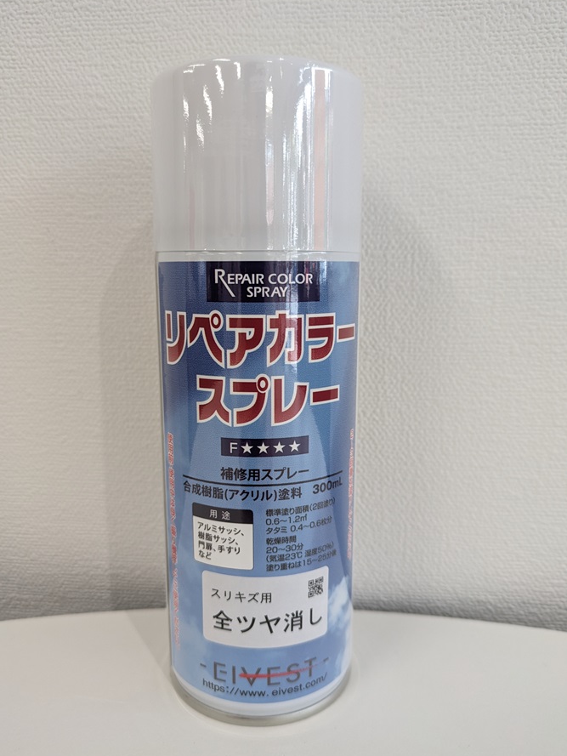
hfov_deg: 53.1
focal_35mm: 26
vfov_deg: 67.3
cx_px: 275
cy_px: 384
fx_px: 568
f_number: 1.89
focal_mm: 5.43
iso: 70
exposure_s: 1/60
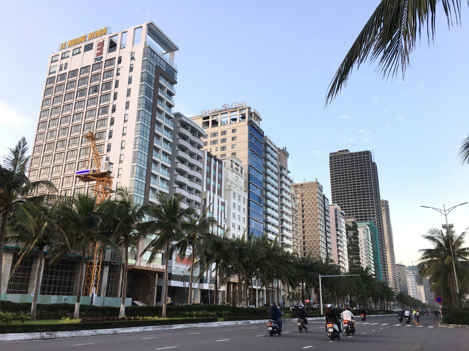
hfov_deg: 61.7
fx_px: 393
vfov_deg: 48.2
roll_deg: -1.5
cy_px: 176
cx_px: 234
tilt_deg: +19.4
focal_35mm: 29
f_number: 2.2
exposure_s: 1/100
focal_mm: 4.15
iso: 32
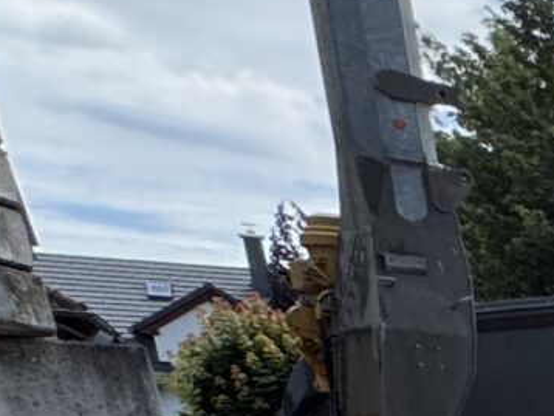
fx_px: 1601
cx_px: 1691
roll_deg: +0.4
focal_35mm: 100
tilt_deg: -16.0
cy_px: 968
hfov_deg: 11.2
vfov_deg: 12.1
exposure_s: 1/1006
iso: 50
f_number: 2.2
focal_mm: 2.22
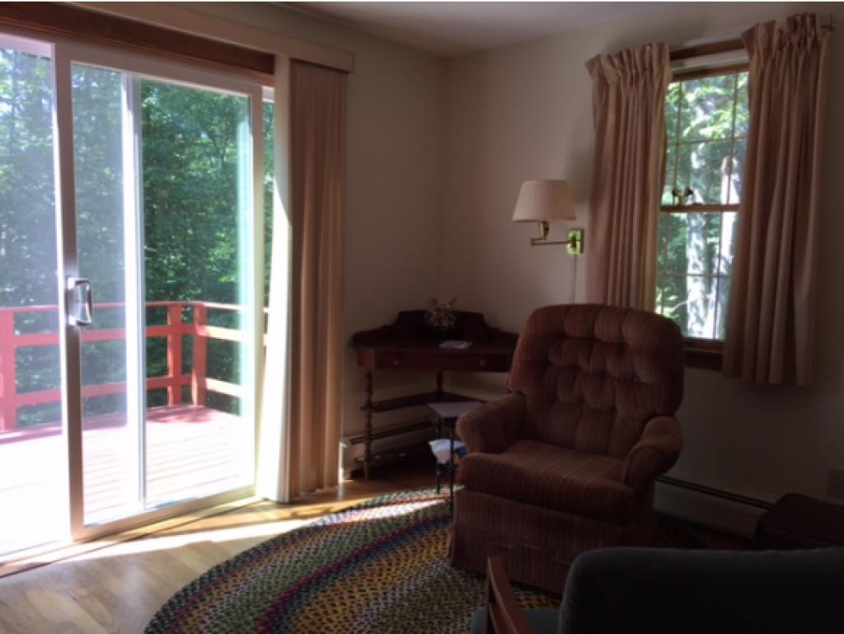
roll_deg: -2.0
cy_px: 317
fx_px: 707
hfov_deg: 61.6
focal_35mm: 29
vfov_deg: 48.3
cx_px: 422
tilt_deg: -5.5
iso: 32
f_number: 2.2
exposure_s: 1/60
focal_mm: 4.15
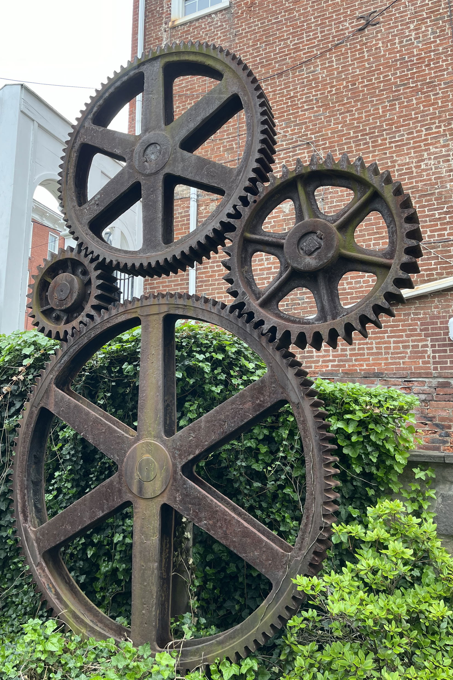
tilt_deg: +14.2
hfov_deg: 46.3
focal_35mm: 28
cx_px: 204
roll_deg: -0.2
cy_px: 341
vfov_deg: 65.5
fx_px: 528
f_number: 1.6
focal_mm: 5.1
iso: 40
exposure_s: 1/240
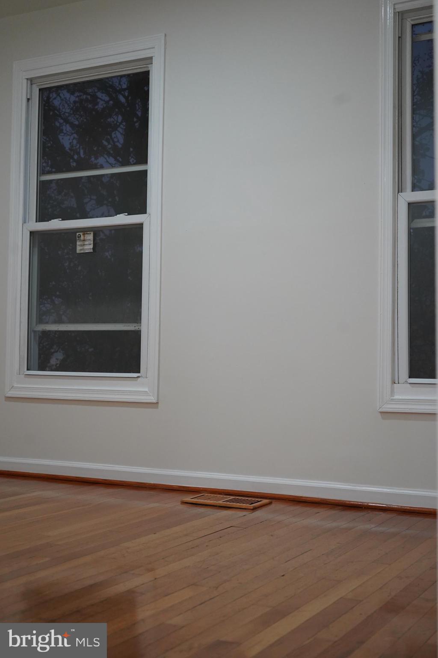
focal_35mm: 45
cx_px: 219
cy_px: 329
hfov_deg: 29.9
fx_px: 821
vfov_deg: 43.6
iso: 2500
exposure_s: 1/160
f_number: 4.5
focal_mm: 45
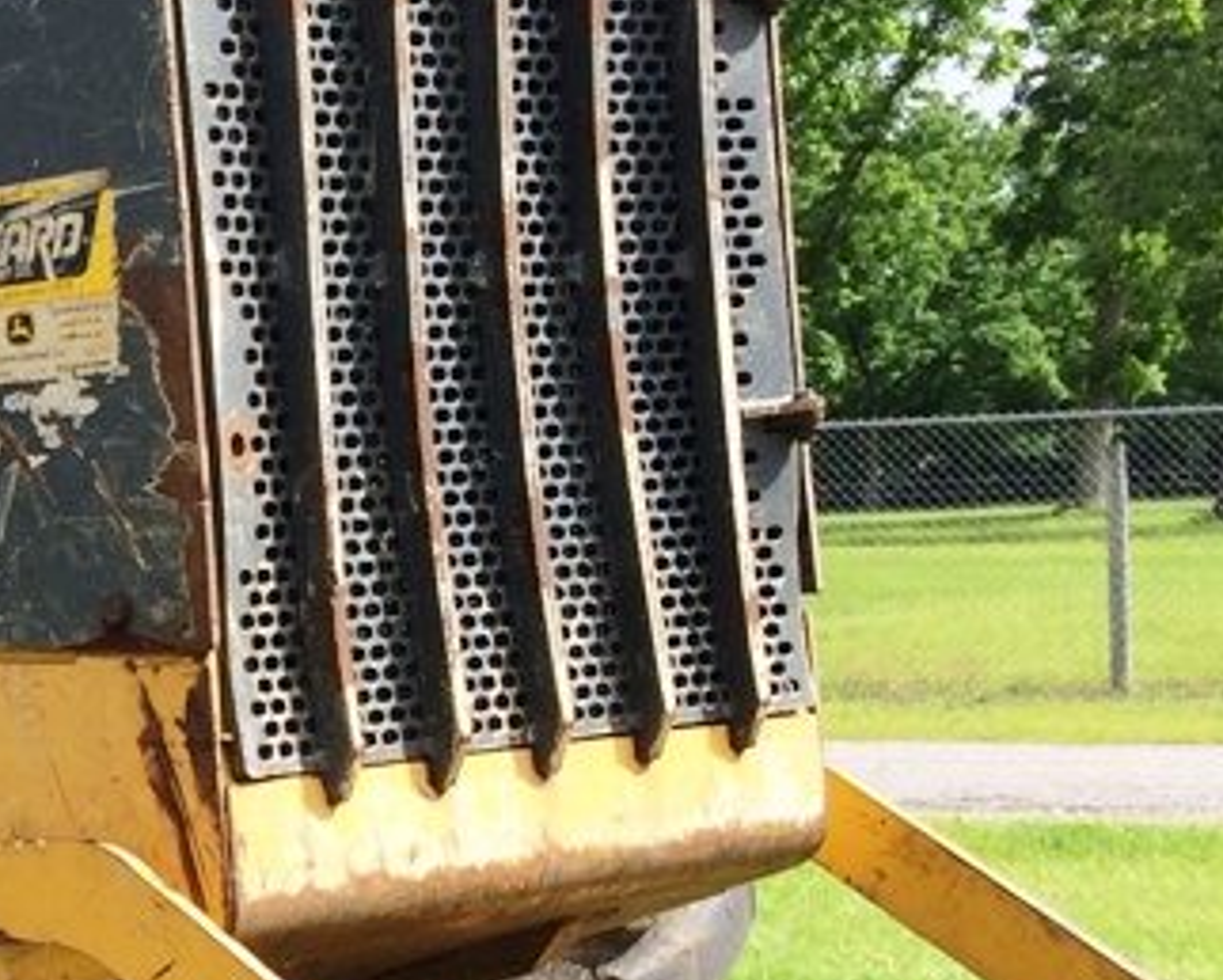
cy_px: 798
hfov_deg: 18.1
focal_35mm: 93
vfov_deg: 16.4
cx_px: -653
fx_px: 3368
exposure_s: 1/1244
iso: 32
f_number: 2.2
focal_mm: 4.12
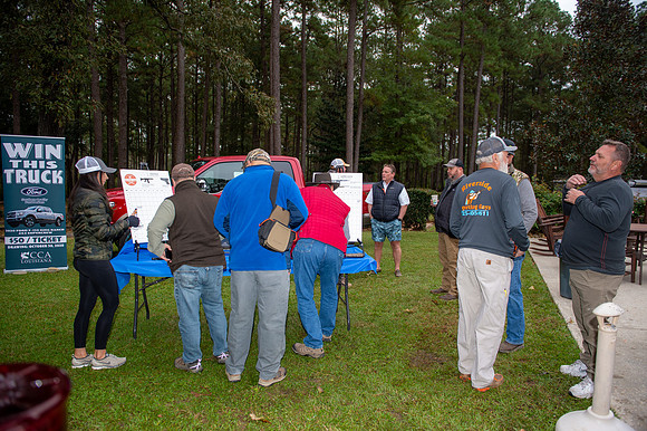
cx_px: 324
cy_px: 216
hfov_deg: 73.8
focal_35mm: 24
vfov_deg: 53.1
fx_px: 431
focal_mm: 24
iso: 400
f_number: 3.5
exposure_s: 1/160
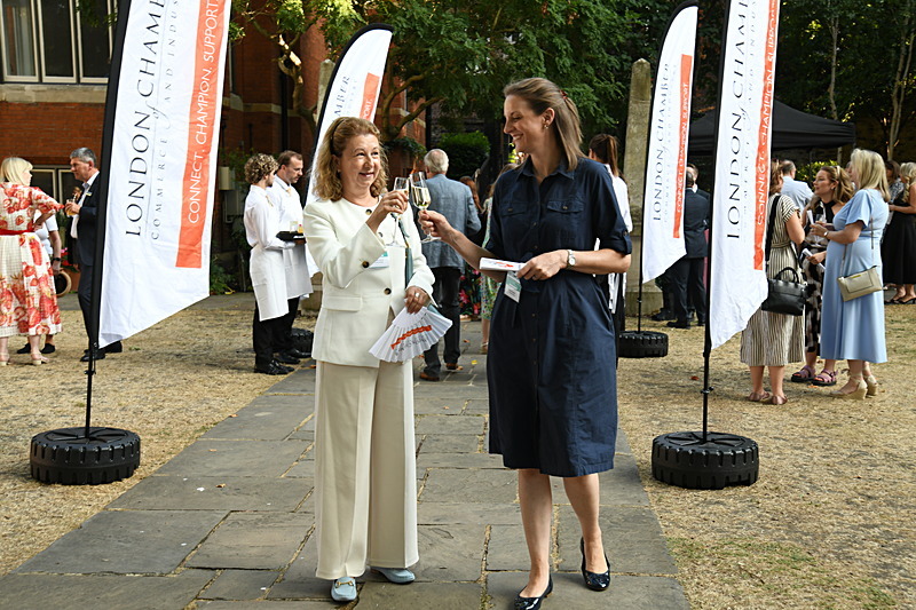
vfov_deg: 29.9
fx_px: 1145
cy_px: 305
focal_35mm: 45
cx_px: 458
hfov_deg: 43.6
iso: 400
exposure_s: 1/100
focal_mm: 45
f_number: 8
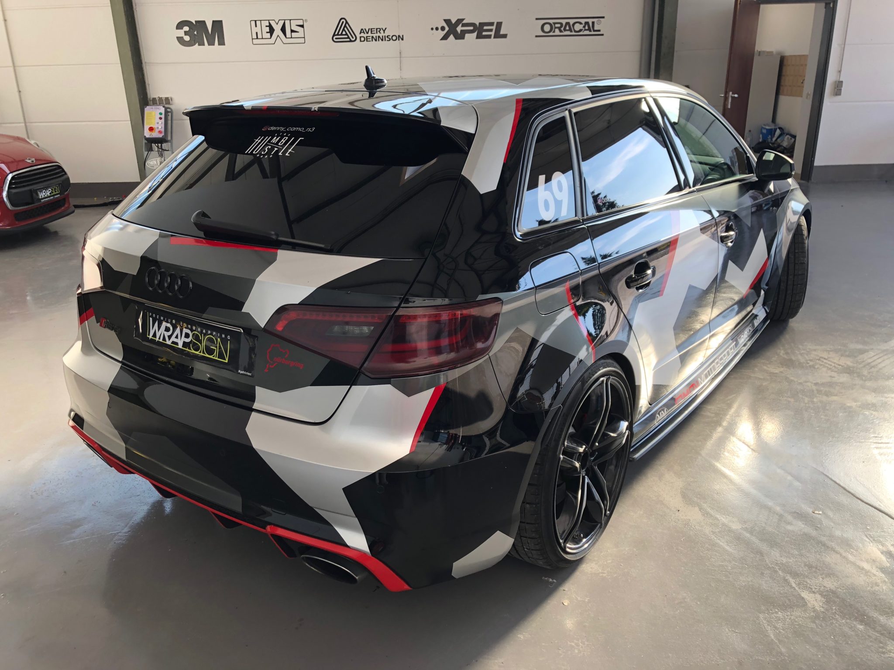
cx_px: 447
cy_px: 335
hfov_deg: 63.4
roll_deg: +2.1
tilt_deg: -19.2
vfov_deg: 49.7
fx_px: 723
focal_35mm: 28
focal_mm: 4
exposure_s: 1/177
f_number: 1.8
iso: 20
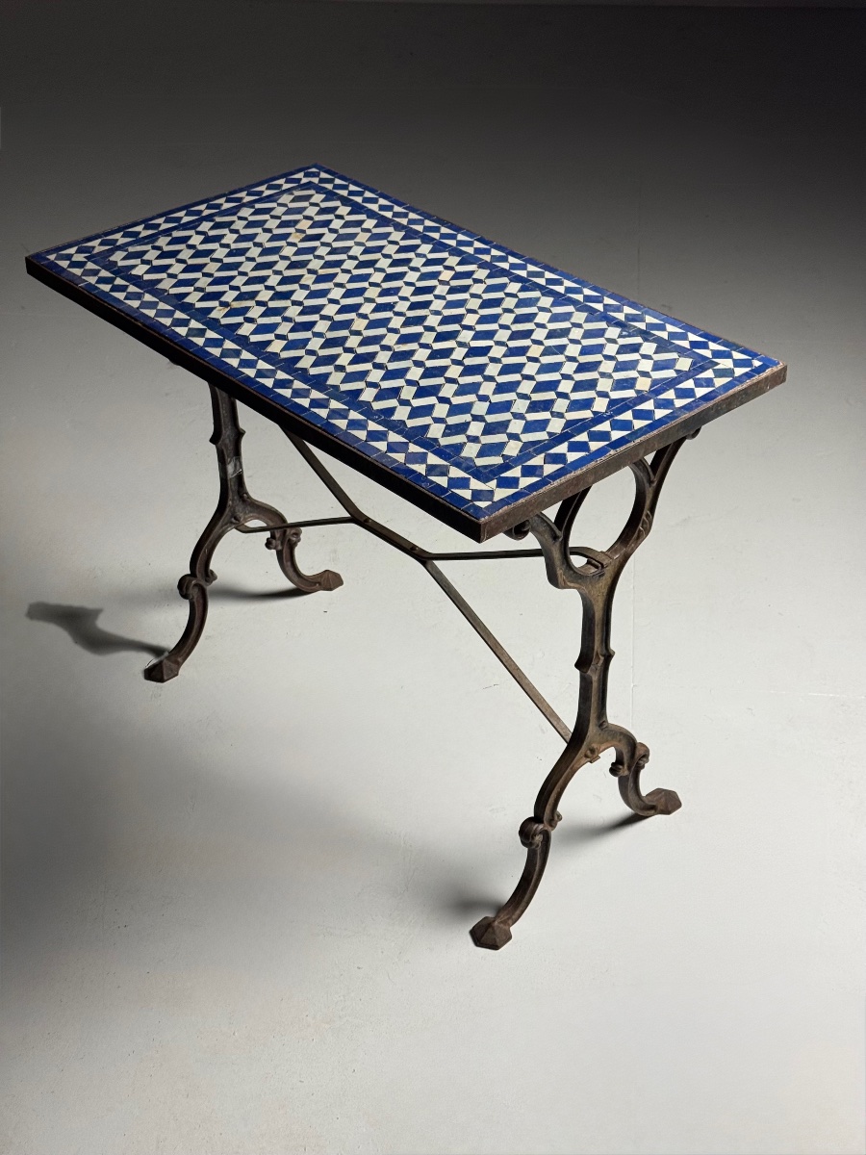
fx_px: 1601
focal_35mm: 48
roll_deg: +0.3
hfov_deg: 30.3
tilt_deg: -36.8
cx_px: 433
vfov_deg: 39.7
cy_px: 578
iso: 64
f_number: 1.78
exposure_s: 1/50
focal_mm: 6.76
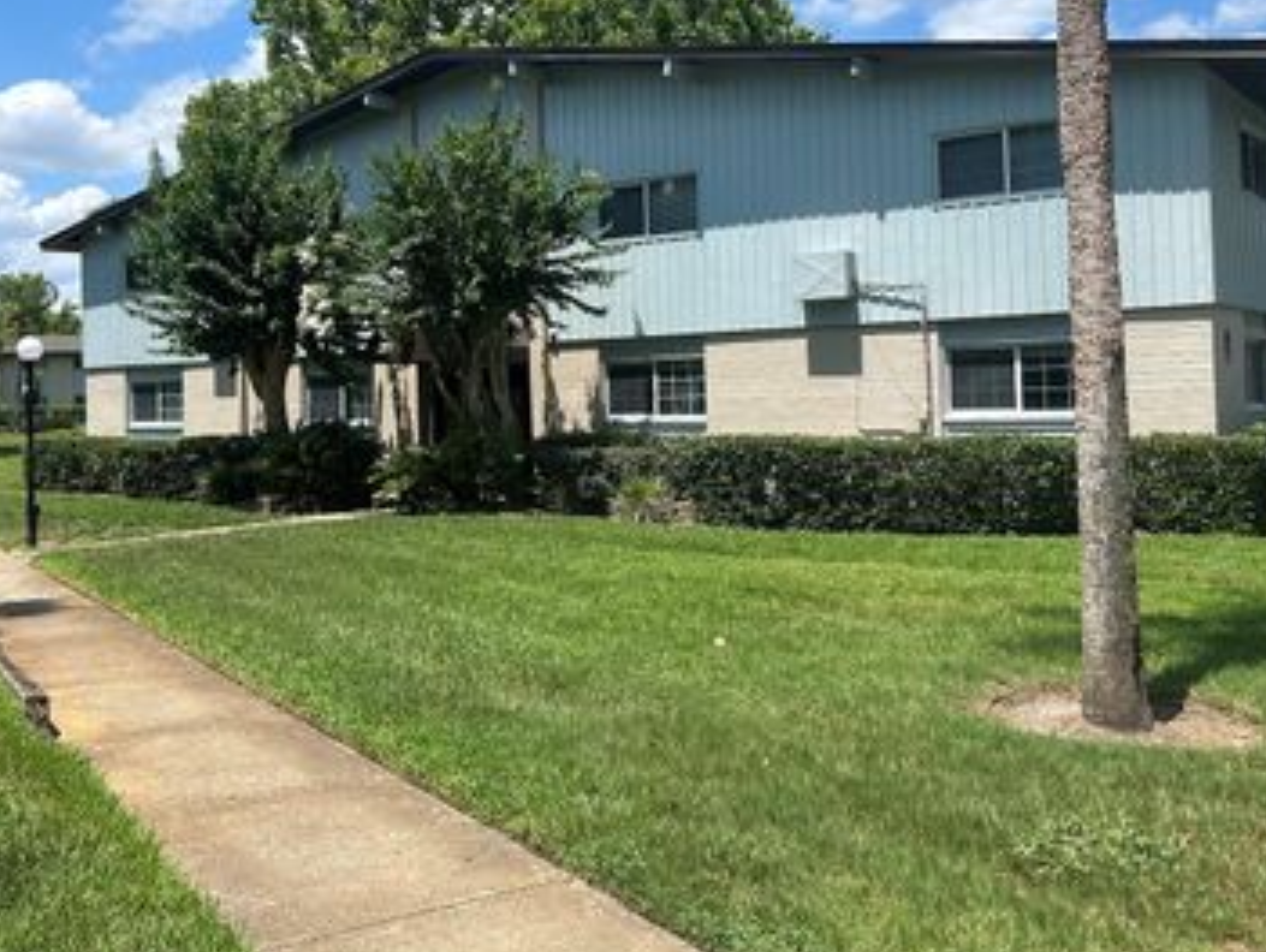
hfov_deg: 49.9
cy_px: 352
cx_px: 541
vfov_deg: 38.5
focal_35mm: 37
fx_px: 1355
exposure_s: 1/3831
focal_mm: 5.7
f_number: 1.5
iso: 50
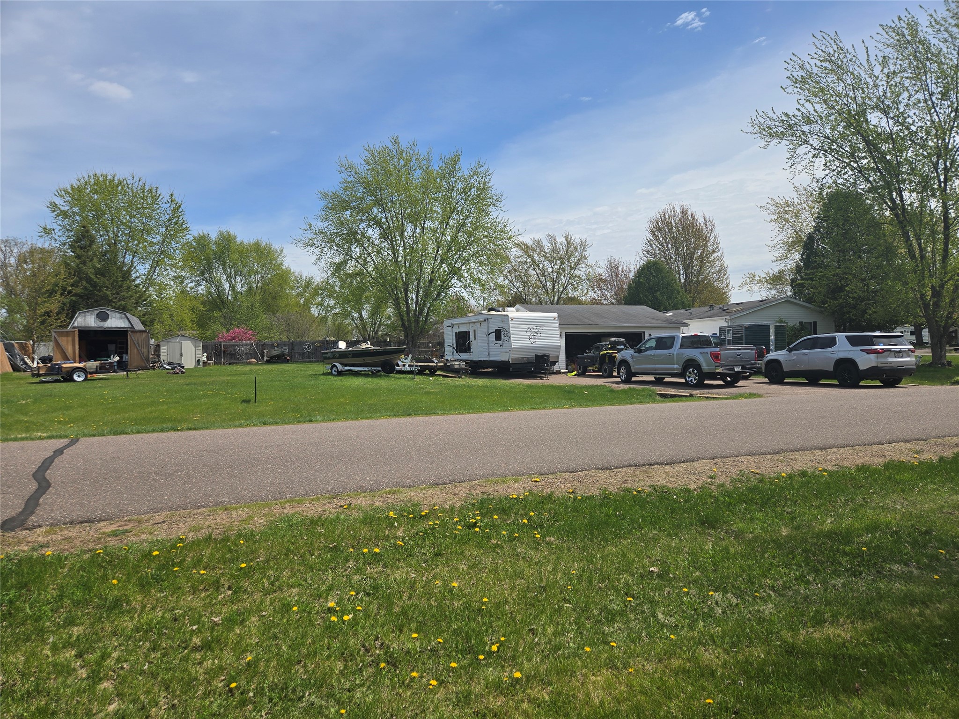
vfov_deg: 58.9
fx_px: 637
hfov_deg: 73.9
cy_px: 360
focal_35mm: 23
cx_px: 480
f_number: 1.8
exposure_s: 1/2404
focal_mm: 5.4
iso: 25
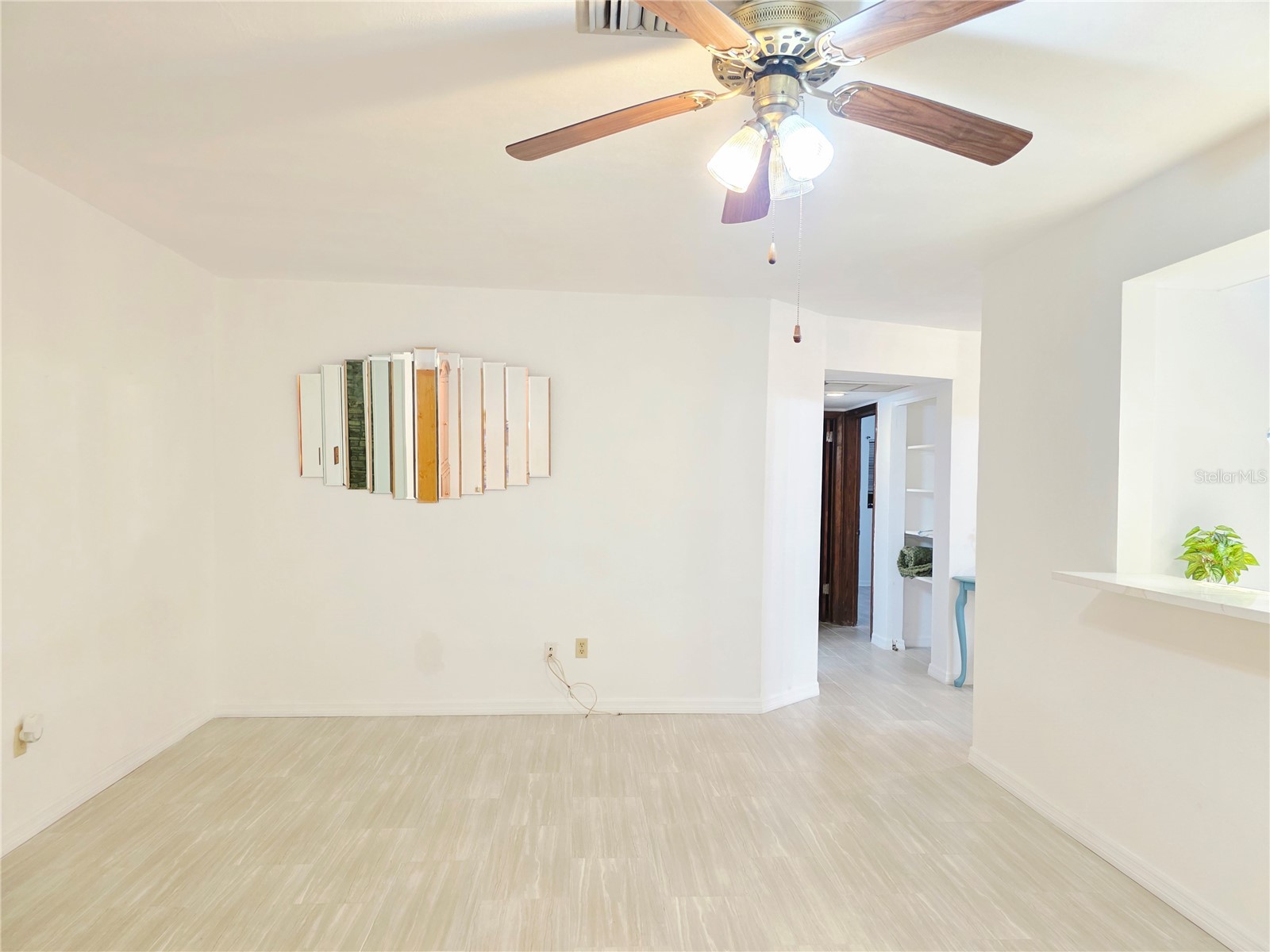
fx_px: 844
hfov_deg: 73.9
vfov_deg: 58.9
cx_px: 635
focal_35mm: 23
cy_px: 476
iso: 800
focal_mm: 6.3
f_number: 1.7
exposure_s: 1/120
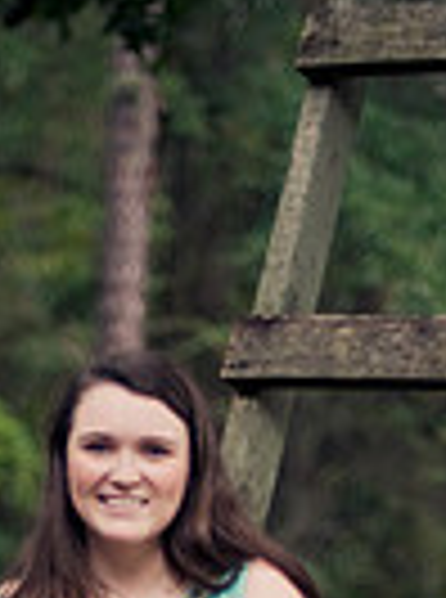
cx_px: 164
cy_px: 809
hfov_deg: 9.1
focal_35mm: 163
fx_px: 2814
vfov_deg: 11.8
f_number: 1.4
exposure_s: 1/125
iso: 200
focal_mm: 50
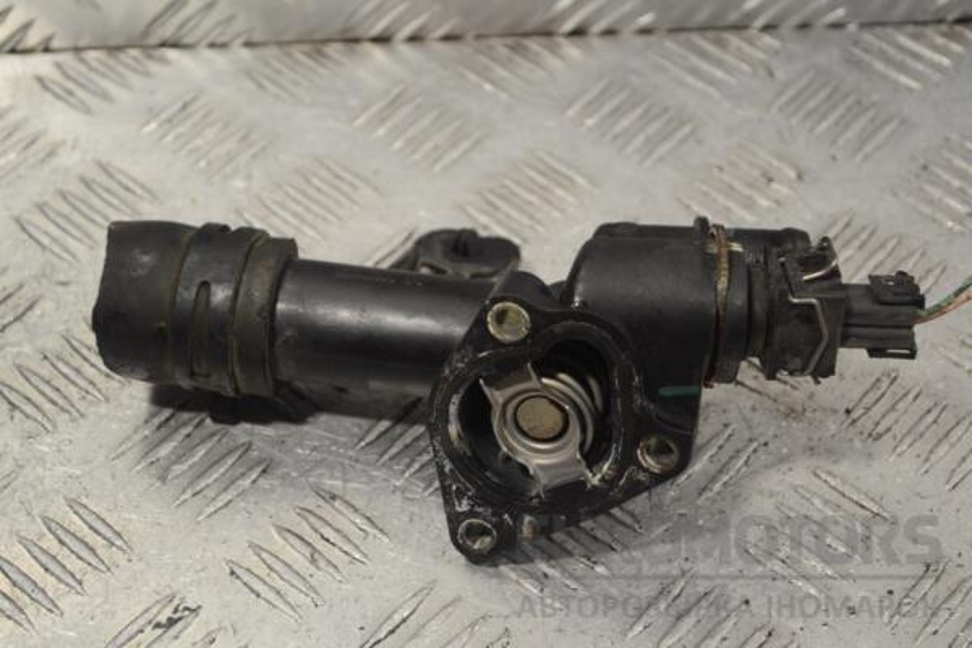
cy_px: 324
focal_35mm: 72
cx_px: 486
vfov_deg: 18.9
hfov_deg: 28.1
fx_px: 1944
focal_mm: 48
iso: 140
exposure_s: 1/30
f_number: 5.3
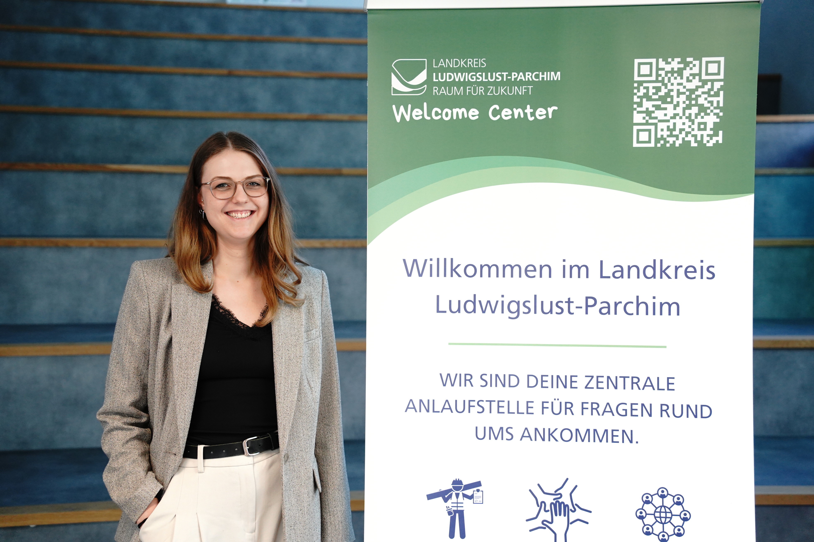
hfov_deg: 37.5
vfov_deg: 25.5
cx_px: 407
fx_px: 1198
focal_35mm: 53
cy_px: 271
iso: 3200
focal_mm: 53
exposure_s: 1/250
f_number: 4
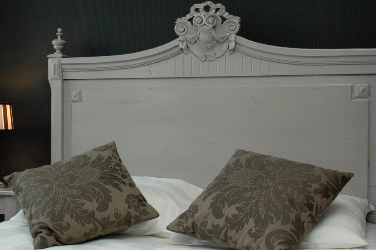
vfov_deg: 18.1
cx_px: 101
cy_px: 107
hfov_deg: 26.7
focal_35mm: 75
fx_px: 783
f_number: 8
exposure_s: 1/15
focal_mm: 24
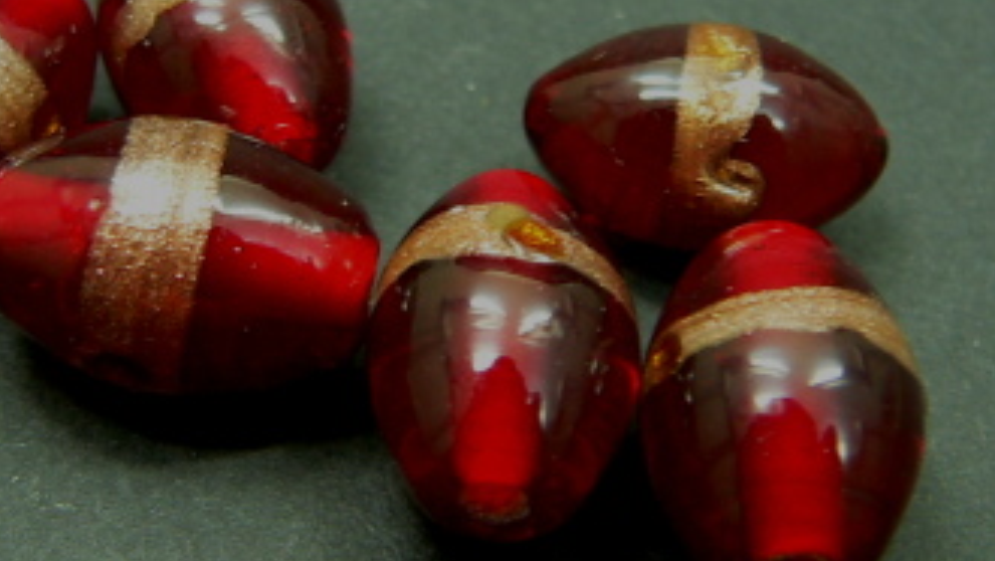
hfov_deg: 36.4
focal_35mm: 57
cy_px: 247
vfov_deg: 21.1
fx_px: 1505
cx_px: 383
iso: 100
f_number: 2.8
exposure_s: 1/5
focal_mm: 6
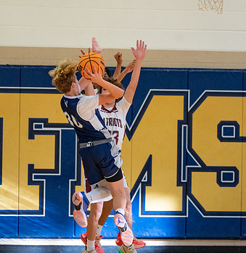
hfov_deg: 4.6
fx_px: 3060
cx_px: 101
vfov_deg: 4.7
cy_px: 126
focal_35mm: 375
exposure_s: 1/1000
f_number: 2.8
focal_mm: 200
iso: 5000
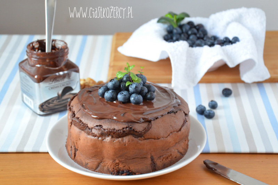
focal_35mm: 78
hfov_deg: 26.0
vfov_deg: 17.4
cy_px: 92
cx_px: 139
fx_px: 601
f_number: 5
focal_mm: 52
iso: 1600
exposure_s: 1/60
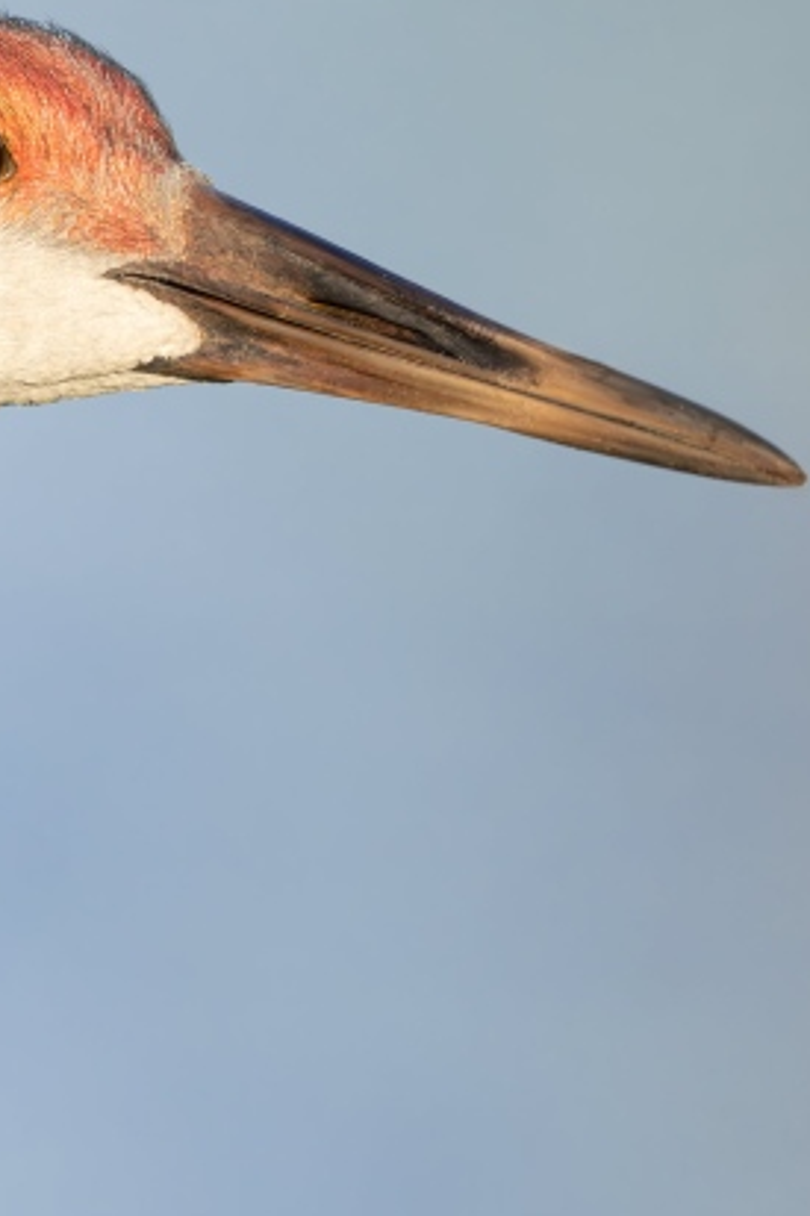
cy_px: 863
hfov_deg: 0.8
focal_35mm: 1831
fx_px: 61843
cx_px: 100
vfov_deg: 1.1
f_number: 9
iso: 2500
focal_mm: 840
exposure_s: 1/1600
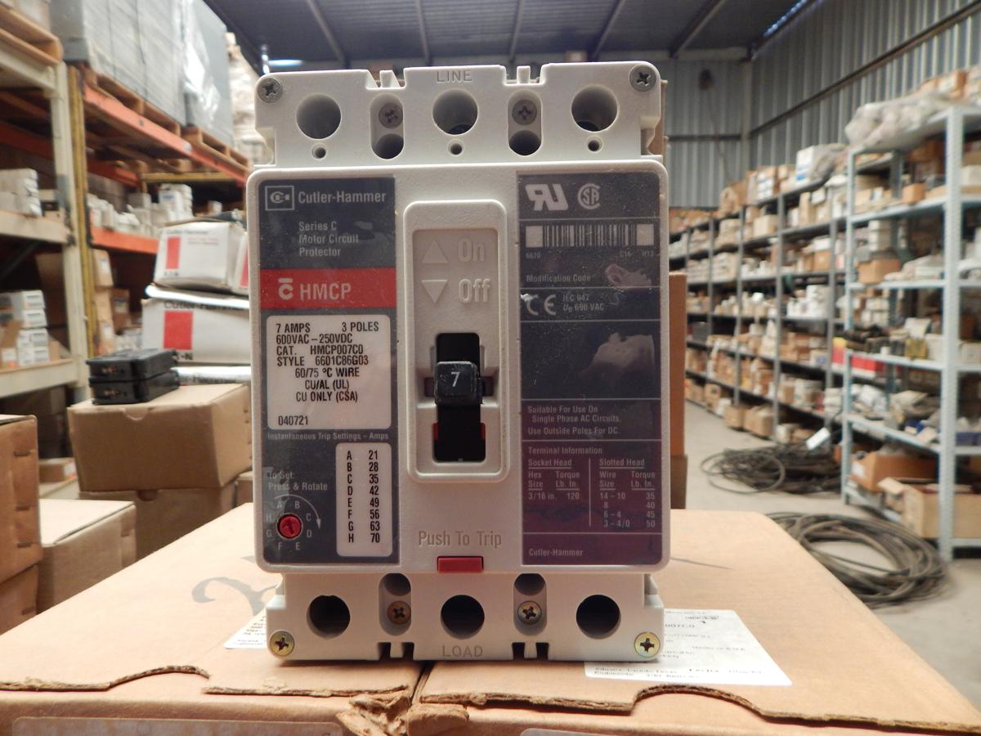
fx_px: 623
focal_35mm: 22
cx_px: 490
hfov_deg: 76.4
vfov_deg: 61.1
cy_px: 368
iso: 280
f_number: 3
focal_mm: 4
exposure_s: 1/30
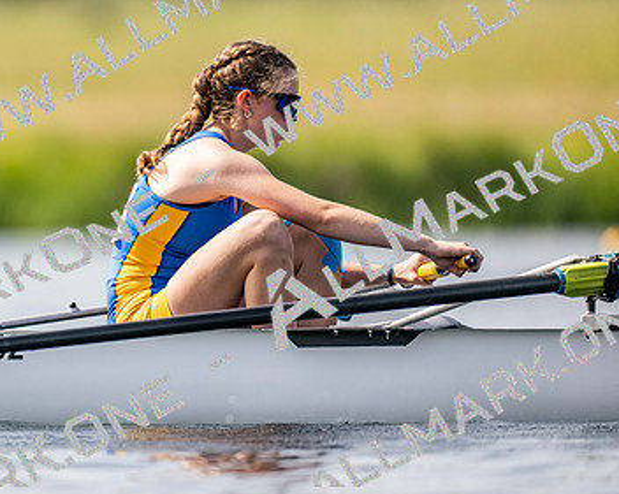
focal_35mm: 929
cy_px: 185
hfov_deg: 2.1
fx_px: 17005
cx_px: 116
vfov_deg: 1.7
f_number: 4
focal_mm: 600
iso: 200
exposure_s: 1/2500
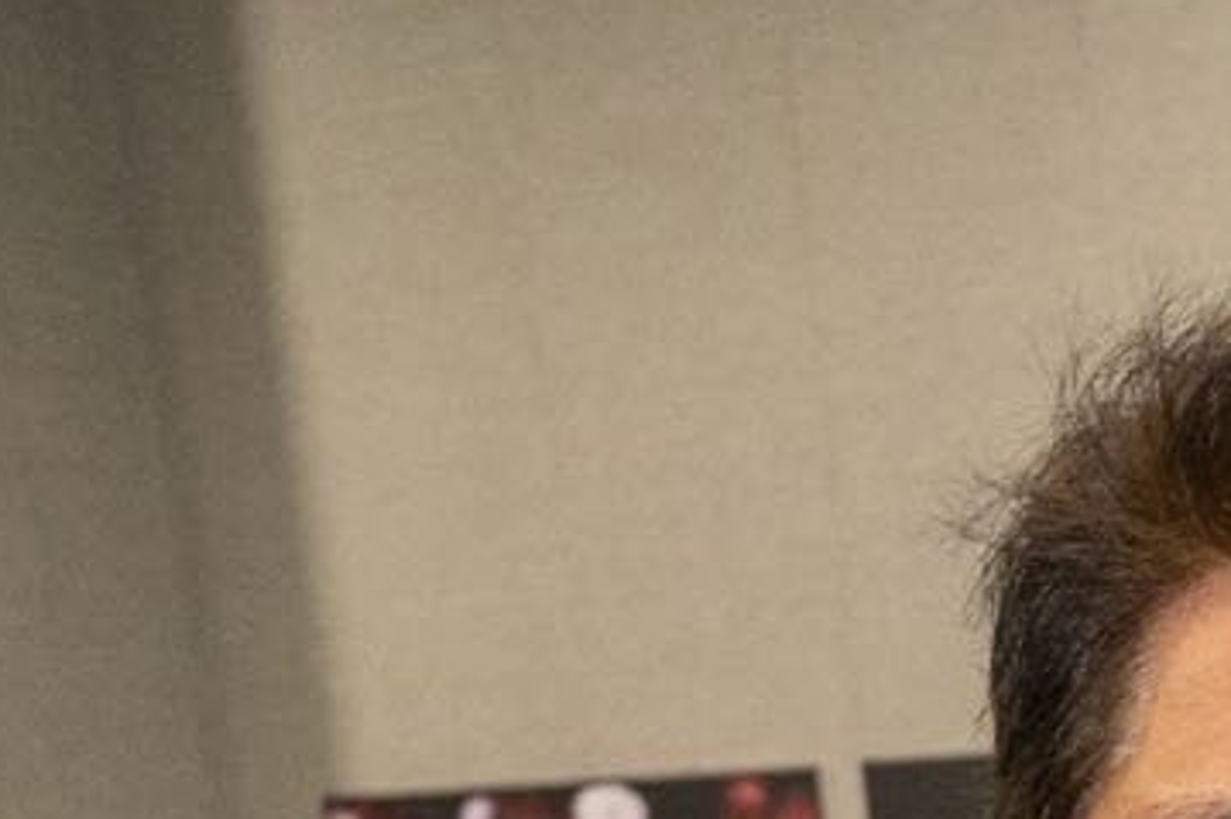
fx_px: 4580
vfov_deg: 8.8
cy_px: 2249
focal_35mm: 134
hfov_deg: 12.1
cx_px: 2999
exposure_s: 1/125
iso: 1600
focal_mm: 17
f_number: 3.2
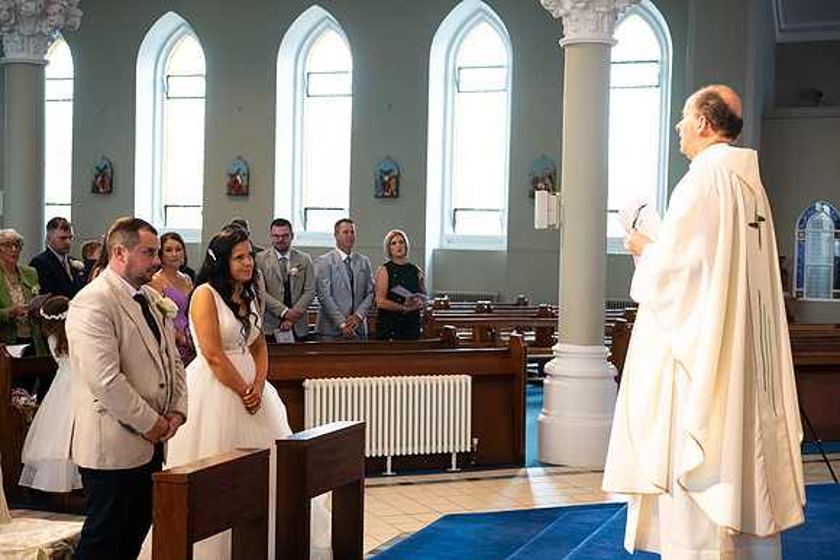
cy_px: 280
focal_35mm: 55
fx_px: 1284
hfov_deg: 36.2
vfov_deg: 24.6
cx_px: 420
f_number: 3.5
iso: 800
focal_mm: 55
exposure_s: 1/160
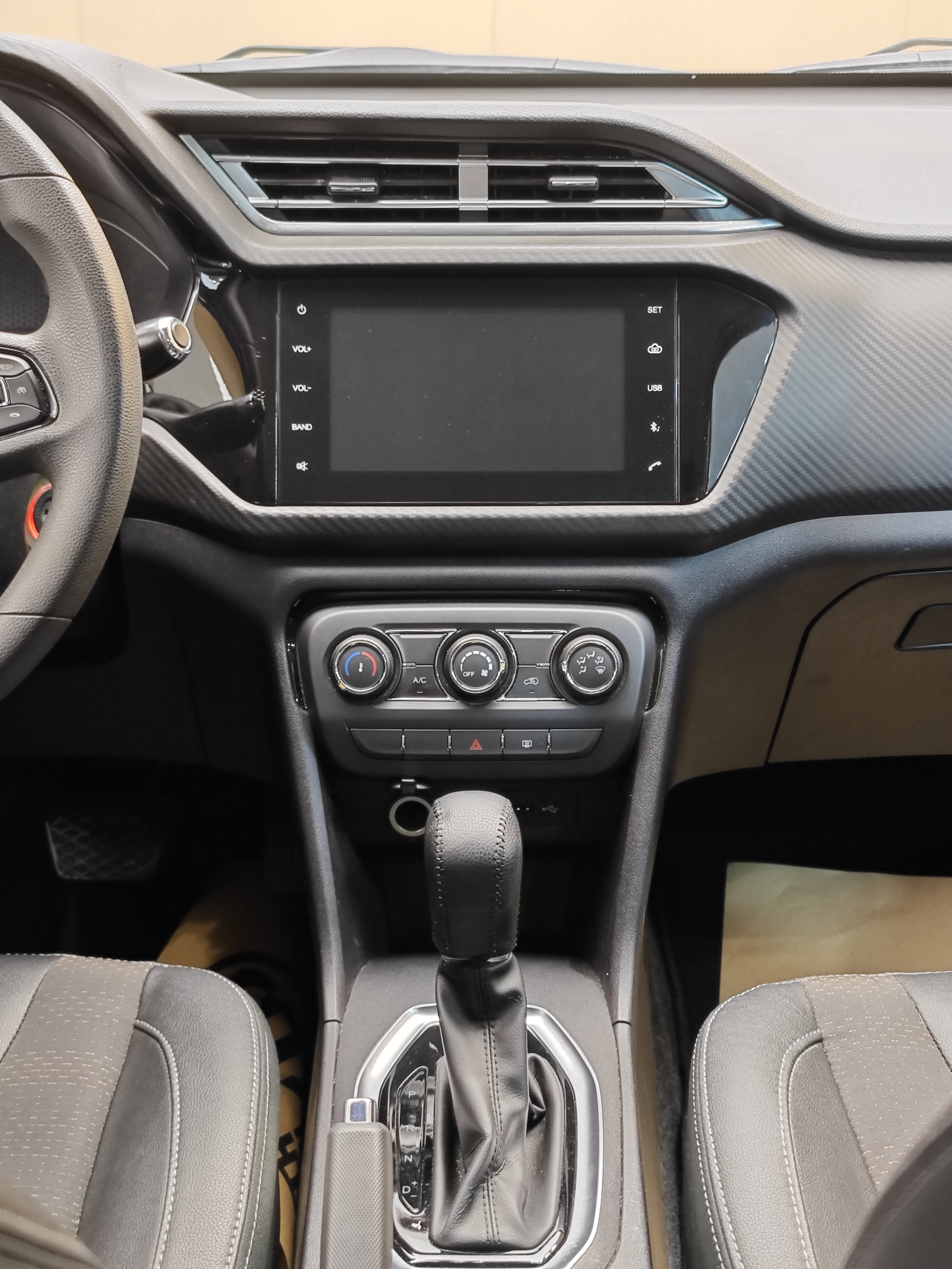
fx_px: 1687
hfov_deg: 31.5
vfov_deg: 41.2
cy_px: 634
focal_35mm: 46
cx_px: 476
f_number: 1.9
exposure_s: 1/25
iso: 640
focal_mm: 8.7
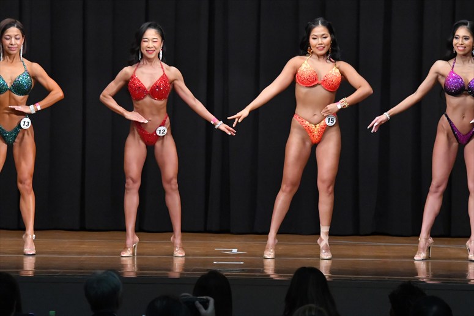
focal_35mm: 217
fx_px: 2856
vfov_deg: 6.3
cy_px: 158
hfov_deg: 9.5
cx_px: 237
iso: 8000
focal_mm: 145
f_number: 5.6
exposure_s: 1/400
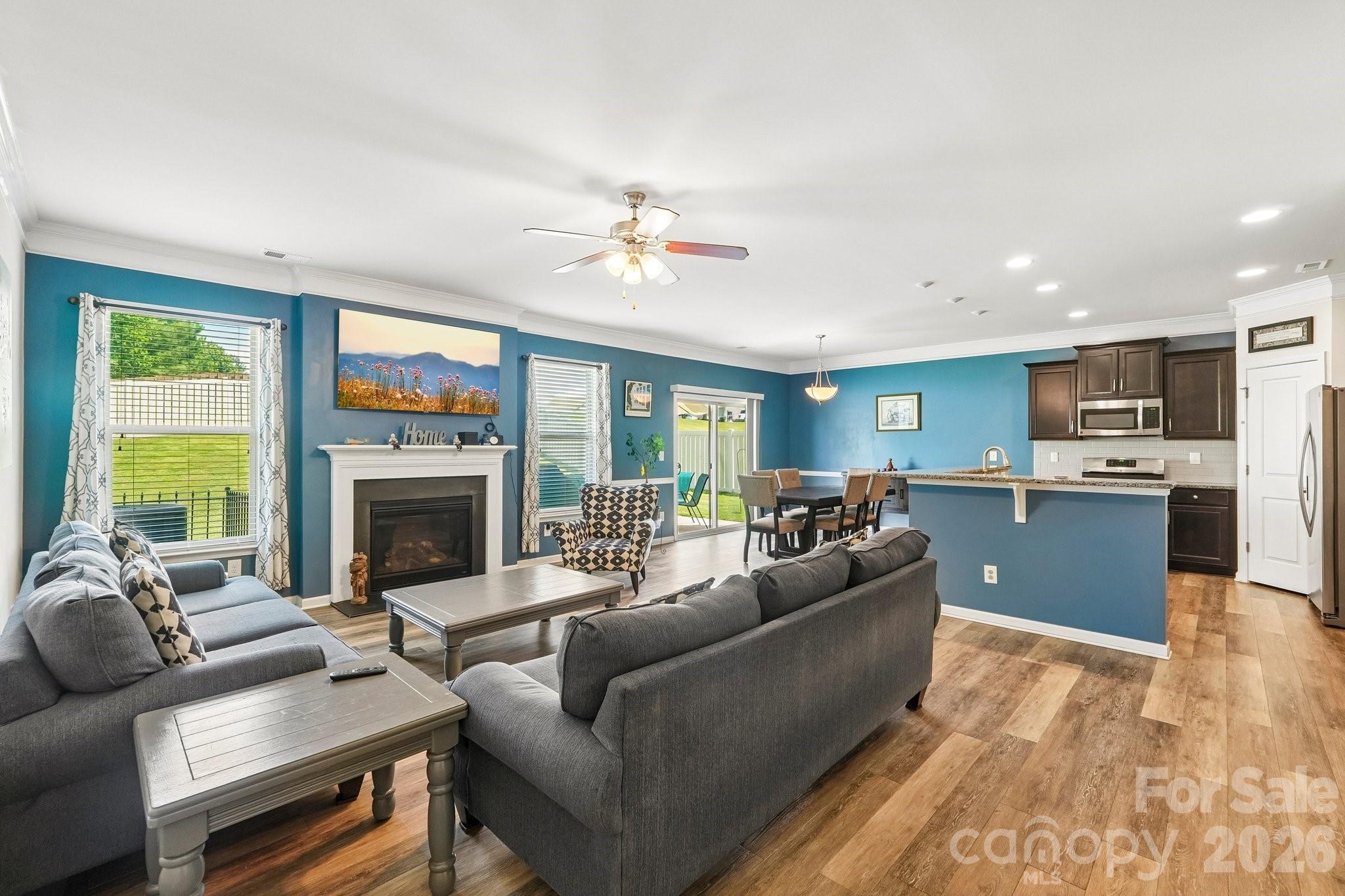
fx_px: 560
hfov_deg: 100.4
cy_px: 448
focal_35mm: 15
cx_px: 672
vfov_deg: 77.3
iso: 400
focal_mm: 10
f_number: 8
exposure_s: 1/10
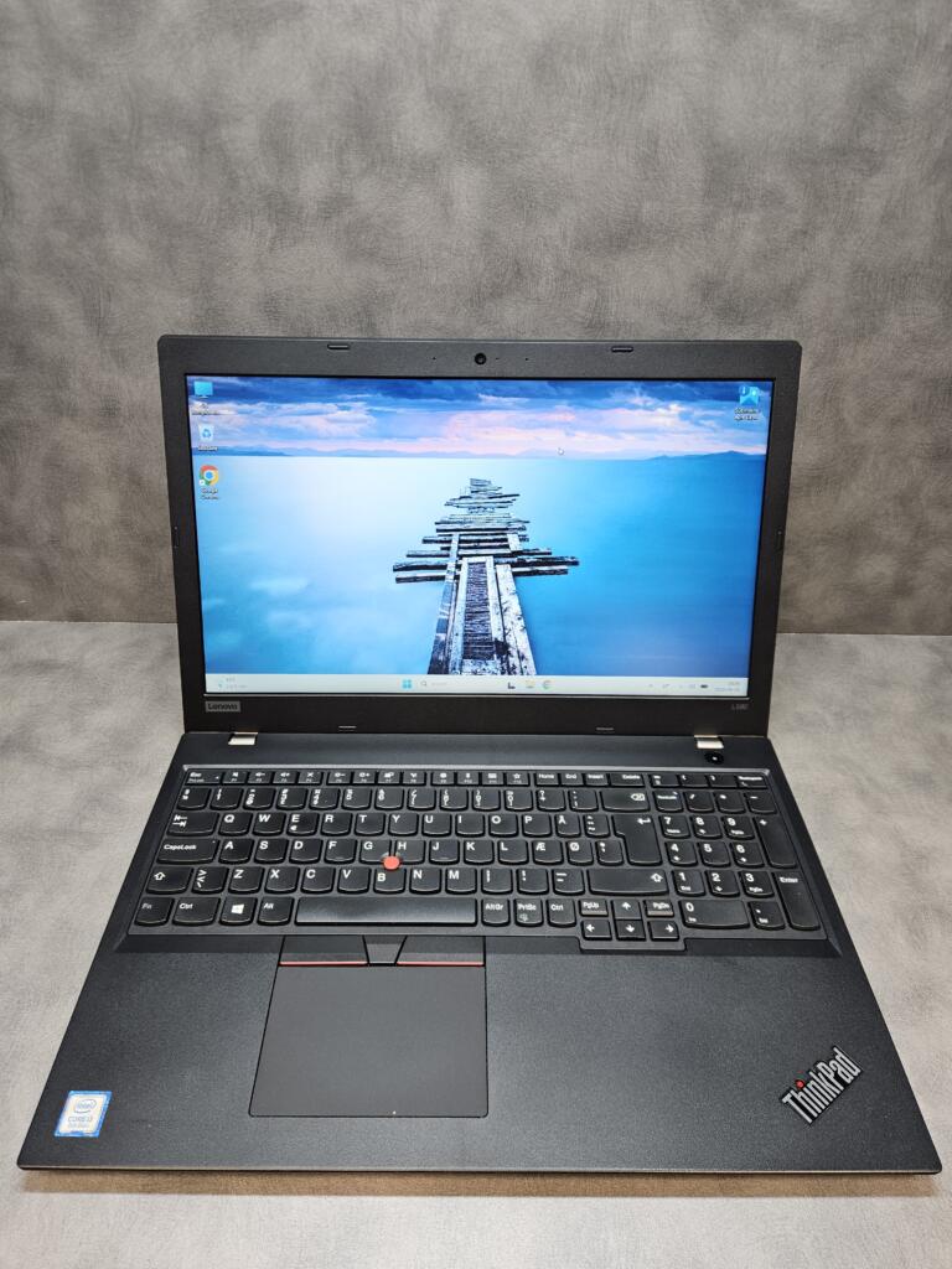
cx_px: 476
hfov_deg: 58.9
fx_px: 843
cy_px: 634
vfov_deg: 73.9
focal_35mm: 23
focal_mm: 5.4
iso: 125
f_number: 1.8
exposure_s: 1/100
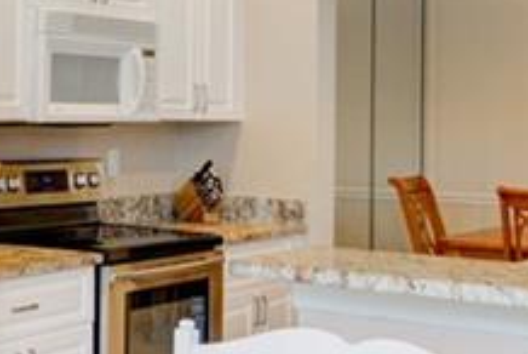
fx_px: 1101
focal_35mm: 75
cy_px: 115
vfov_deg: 18.2
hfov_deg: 26.0
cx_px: 39
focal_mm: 16
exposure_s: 1/10
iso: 400
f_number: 8
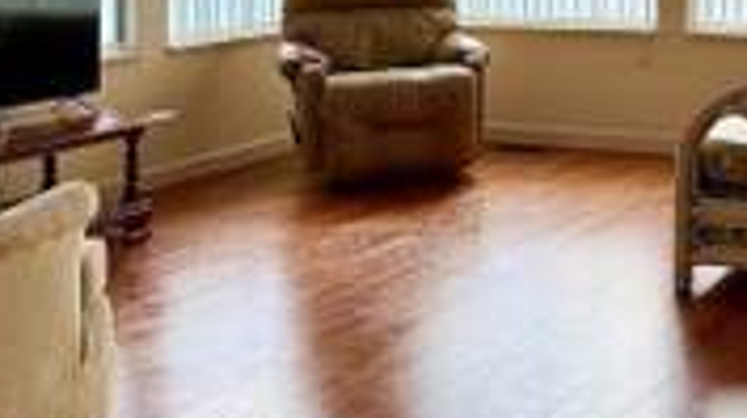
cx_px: 658
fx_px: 1404
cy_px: -110
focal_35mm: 71
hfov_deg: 28.7
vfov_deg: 16.1
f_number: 1.78
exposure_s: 1/567
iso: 100
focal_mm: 6.76
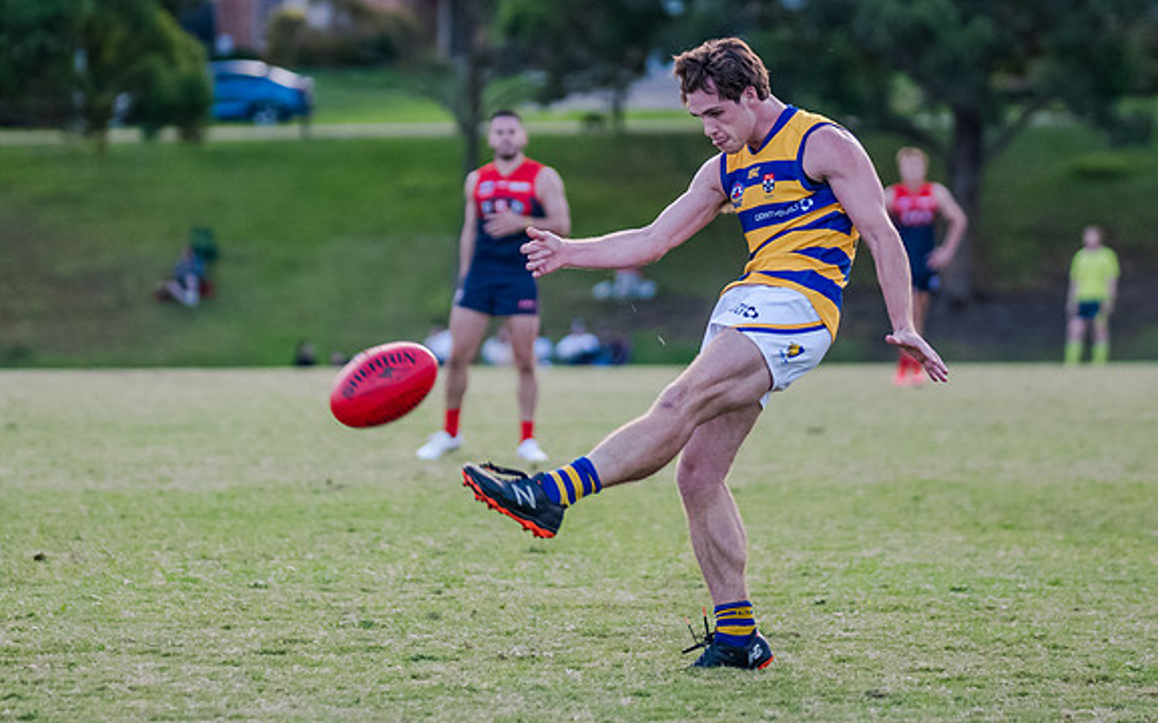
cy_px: 276
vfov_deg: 5.0
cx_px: 544
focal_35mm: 260
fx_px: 8201
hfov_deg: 8.1
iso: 1400
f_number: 2.8
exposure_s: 1/1600
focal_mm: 145
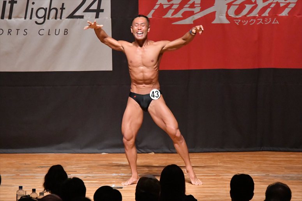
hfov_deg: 7.6
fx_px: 2264
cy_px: 100
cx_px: 151
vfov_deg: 5.1
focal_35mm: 270
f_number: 5.6
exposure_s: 1/400
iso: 12800
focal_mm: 180
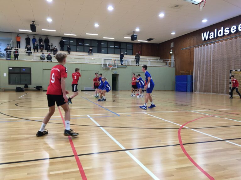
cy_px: 90
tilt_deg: -3.0
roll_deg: -0.9
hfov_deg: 61.7
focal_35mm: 29
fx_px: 202
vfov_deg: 48.2
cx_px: 120
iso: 50
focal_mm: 4.15
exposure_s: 1/33
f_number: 2.2
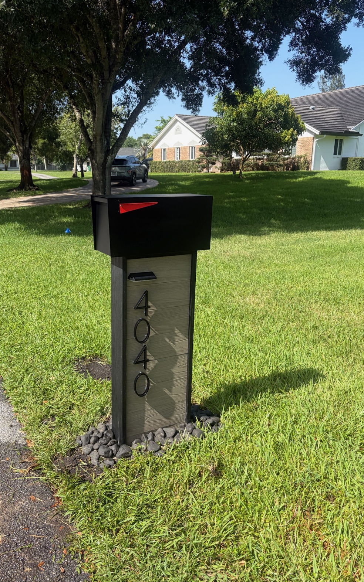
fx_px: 445
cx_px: 151
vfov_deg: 66.5
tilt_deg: -14.1
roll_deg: +2.0
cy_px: 291
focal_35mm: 28
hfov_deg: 44.4
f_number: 1.6
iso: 50
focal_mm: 5.96
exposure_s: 1/1706
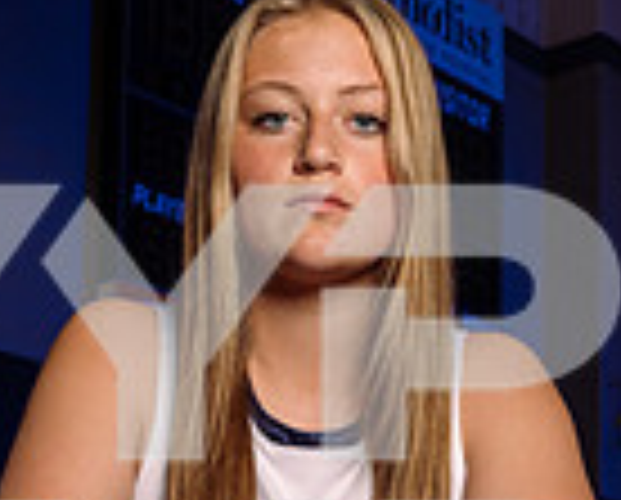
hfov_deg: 17.9
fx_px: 1971
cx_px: 279
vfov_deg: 13.9
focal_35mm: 107
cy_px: 644
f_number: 8
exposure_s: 1/200
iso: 320
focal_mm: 35
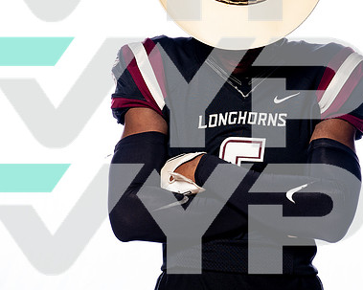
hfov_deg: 16.4
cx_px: 231
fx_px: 1257
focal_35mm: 117
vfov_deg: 13.2
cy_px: 93
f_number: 7.1
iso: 250
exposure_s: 1/250
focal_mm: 70
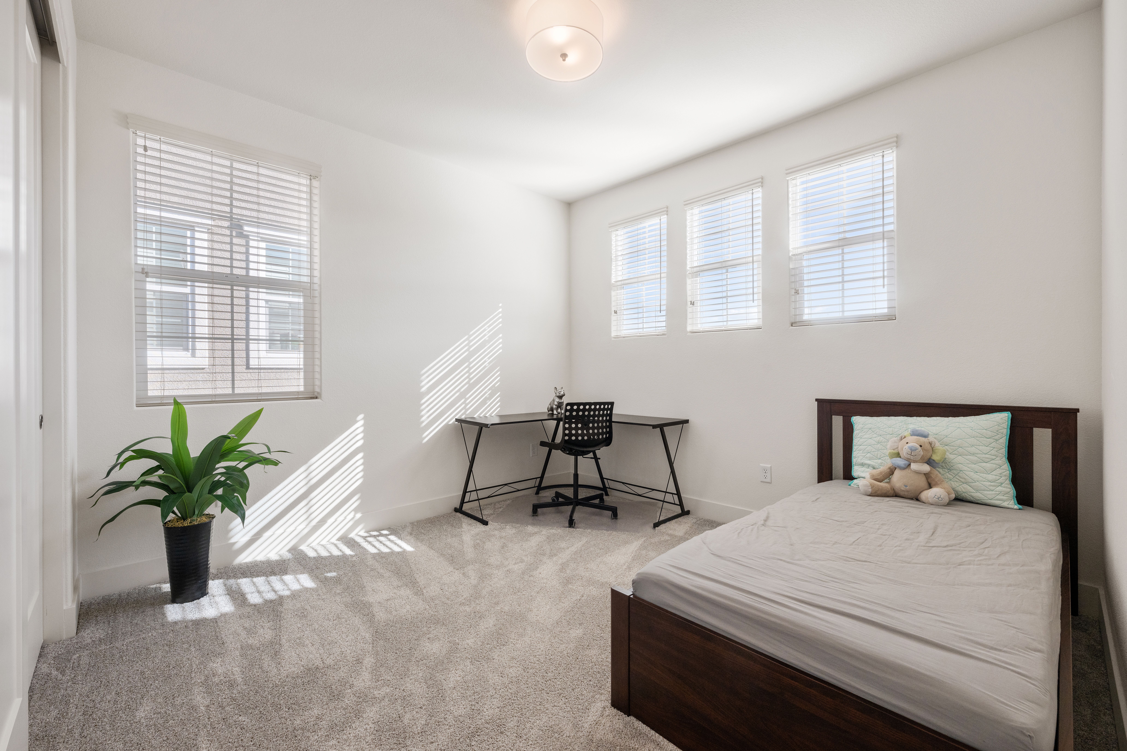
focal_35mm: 15
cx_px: 564
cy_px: 376
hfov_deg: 100.4
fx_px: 470
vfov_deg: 77.3
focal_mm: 15
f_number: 9
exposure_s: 1/50
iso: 400
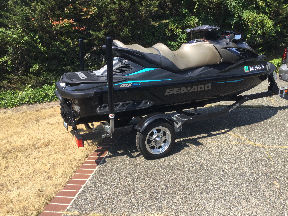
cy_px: 108
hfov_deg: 58.4
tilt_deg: -19.1
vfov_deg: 45.4
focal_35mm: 31
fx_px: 258
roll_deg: +1.4
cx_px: 144
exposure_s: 1/578
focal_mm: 3.3
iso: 25
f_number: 2.4
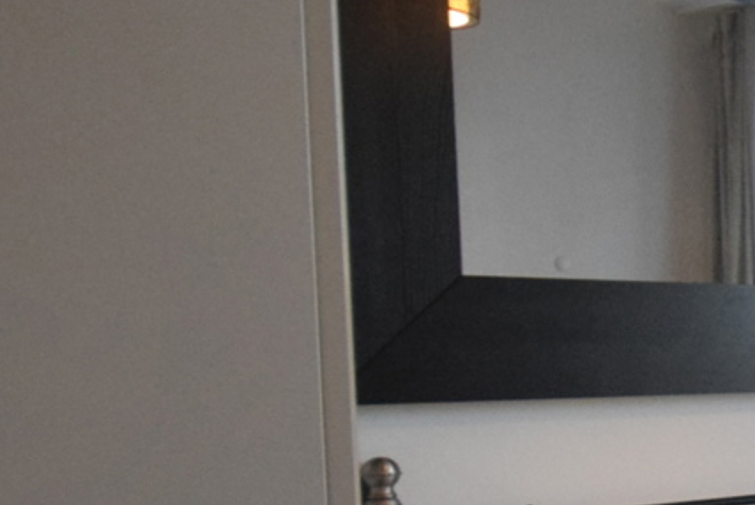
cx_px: 1334
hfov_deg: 21.6
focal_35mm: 63
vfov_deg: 21.3
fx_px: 1323
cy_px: 424
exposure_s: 1/160
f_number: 4
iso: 3200
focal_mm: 10
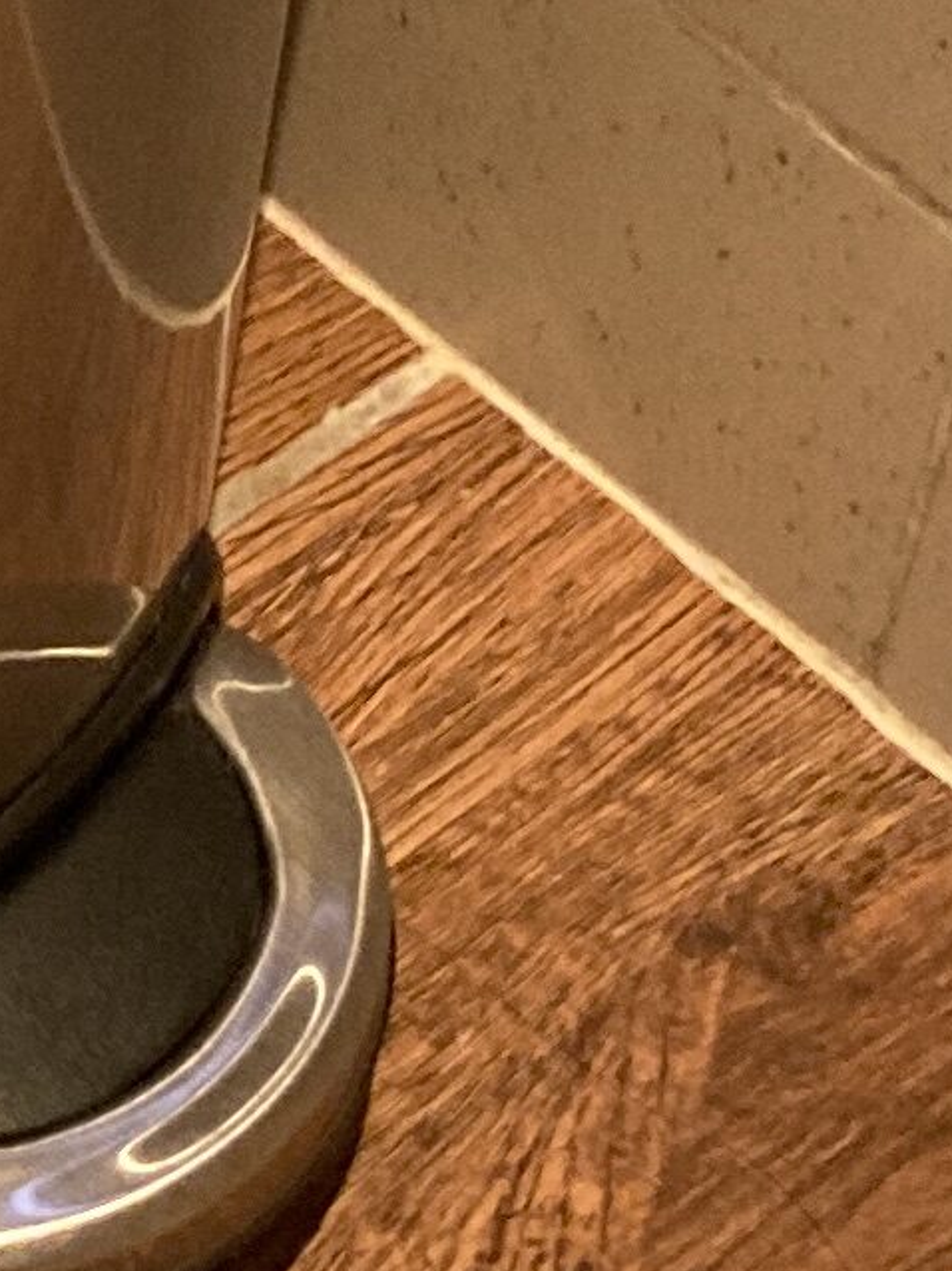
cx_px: -442
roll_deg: -2.4
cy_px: -116
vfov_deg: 11.0
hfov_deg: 8.2
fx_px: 6495
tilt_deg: -44.3
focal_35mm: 177
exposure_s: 1/34
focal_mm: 3.99
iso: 400
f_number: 1.8
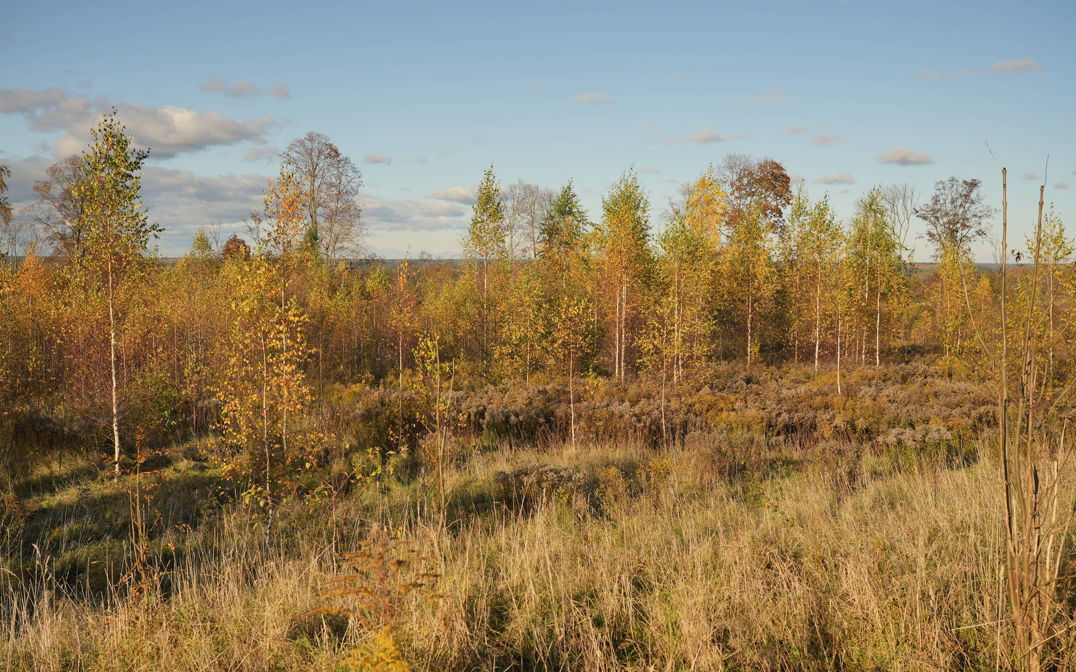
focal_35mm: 36
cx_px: 534
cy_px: 343
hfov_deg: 54.0
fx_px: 1056
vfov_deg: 35.3
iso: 100
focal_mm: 35
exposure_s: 1/500
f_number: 6.3
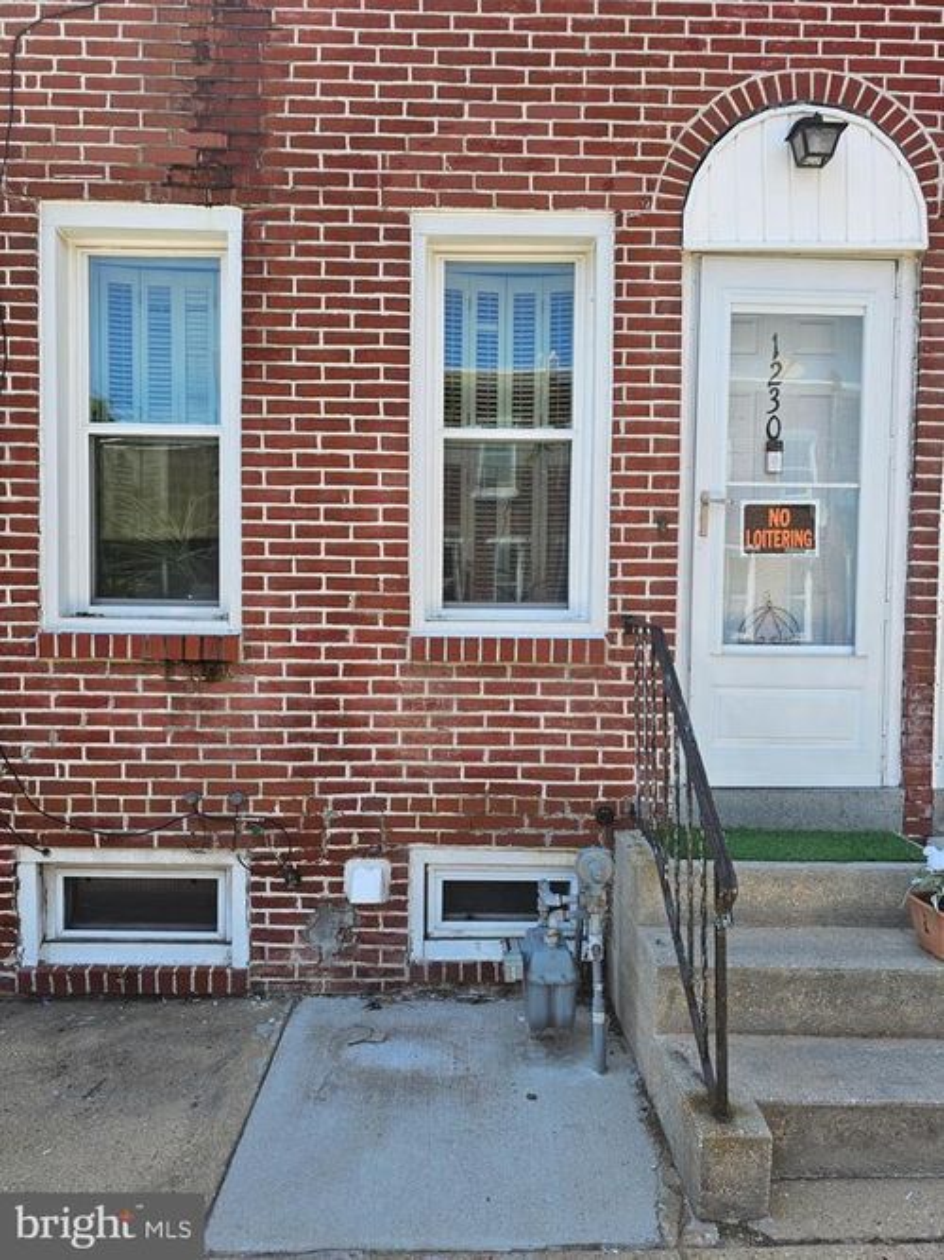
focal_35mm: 23
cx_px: 472
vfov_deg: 73.9
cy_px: 630
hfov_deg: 58.9
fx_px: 837
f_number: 1.7
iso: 10
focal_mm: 6.3
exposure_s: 1/232
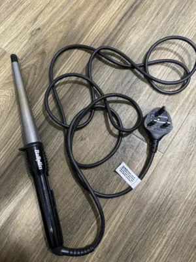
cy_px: 131
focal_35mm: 24
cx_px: 98
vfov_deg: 71.6
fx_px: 181
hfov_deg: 56.8
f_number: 1.78
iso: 800
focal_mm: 6.76
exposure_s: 1/56
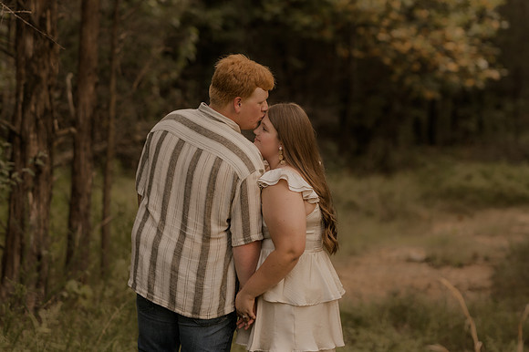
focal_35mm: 127
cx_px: 264
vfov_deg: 10.8
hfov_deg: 16.1
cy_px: 176
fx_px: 1865
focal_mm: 85
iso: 100
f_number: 2
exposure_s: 1/160
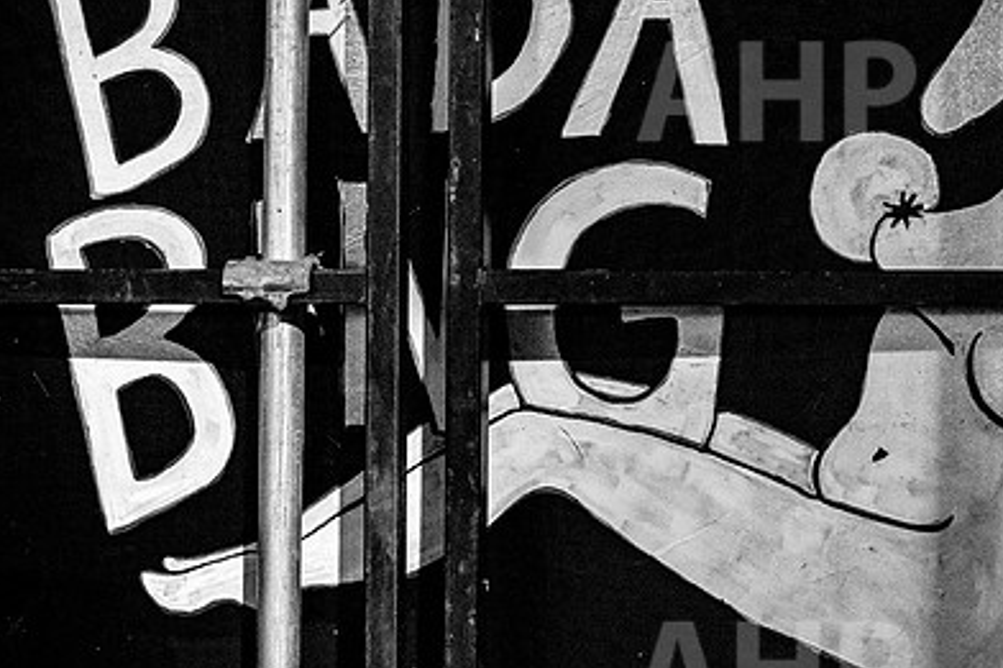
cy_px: 394
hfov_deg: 13.6
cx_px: 289
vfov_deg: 9.1
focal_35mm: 151
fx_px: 4205
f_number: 5.6
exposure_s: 1/1000
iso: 6400
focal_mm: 102
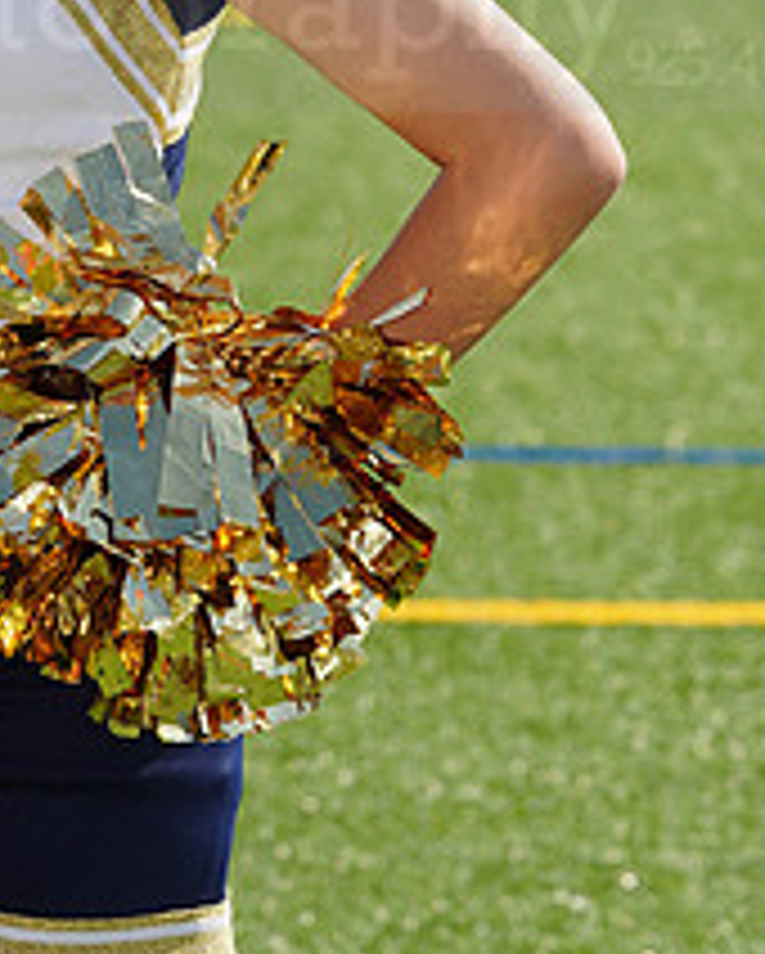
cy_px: -32
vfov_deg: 4.6
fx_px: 11870
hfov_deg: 3.7
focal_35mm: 420
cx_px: 45
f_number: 10
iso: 100
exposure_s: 1/250
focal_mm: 164
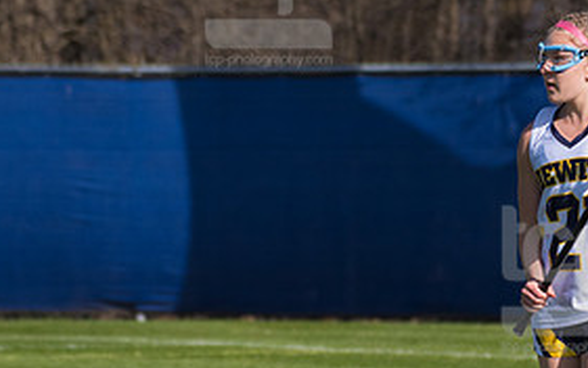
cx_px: 565
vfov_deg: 2.0
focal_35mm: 662
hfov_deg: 3.2
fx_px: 10615
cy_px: 280
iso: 320
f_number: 5.6
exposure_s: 1/2000
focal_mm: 210
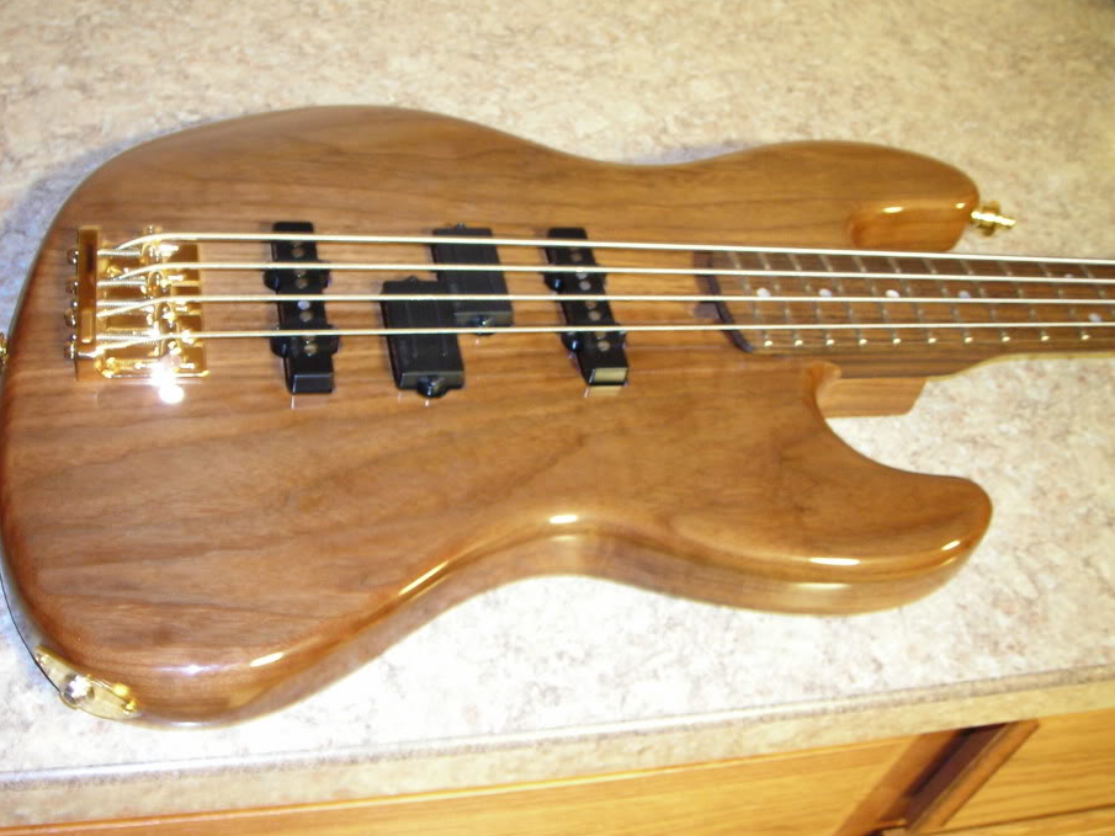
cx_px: 497
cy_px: 398
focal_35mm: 43
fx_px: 1385
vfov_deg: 33.6
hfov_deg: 43.8
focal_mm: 6.3
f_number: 3.2
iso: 200
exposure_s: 1
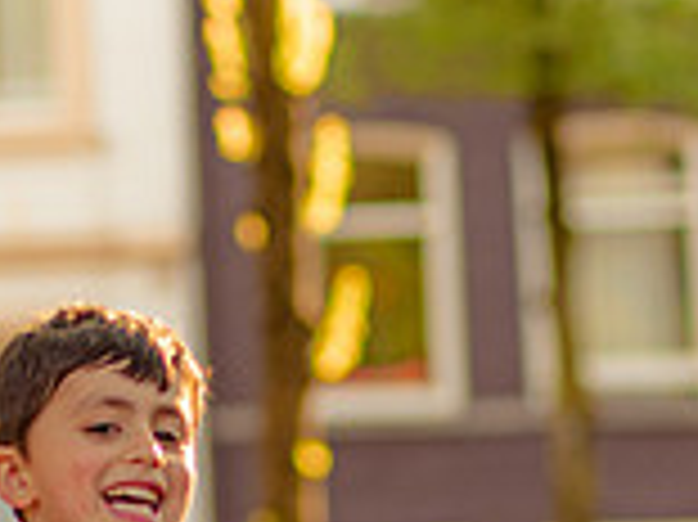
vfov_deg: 3.8
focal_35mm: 394
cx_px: 54
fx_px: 7939
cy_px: 170
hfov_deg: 5.0
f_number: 2.2
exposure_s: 1/640
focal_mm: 85
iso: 160
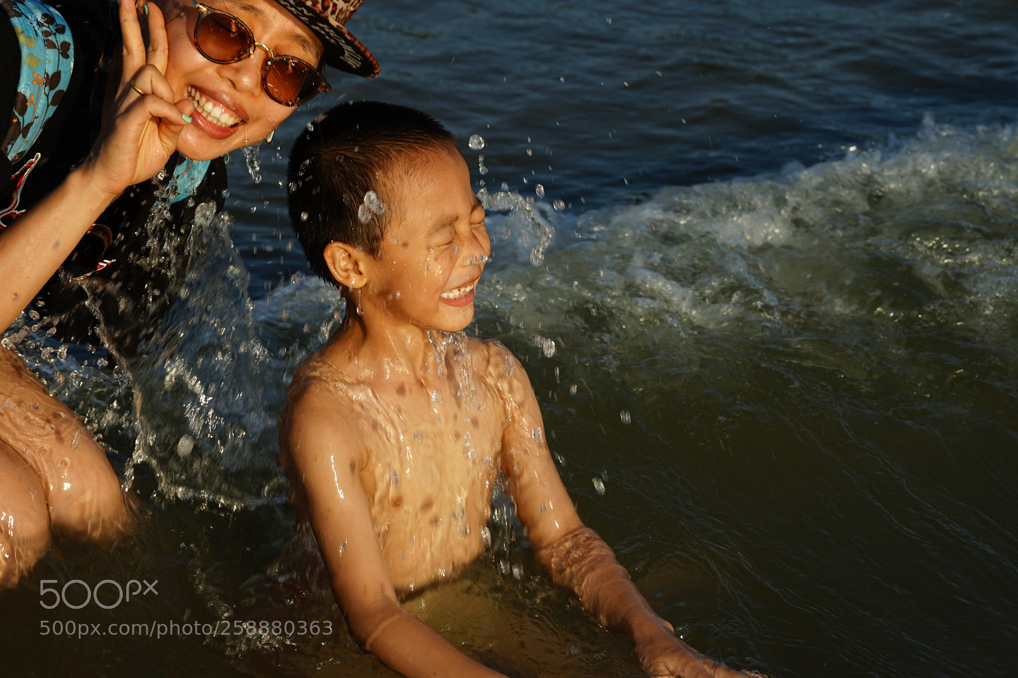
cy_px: 339
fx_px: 2968
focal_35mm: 105
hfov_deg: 19.5
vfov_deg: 13.0
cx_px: 509
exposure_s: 1/200
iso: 100
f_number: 9
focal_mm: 105
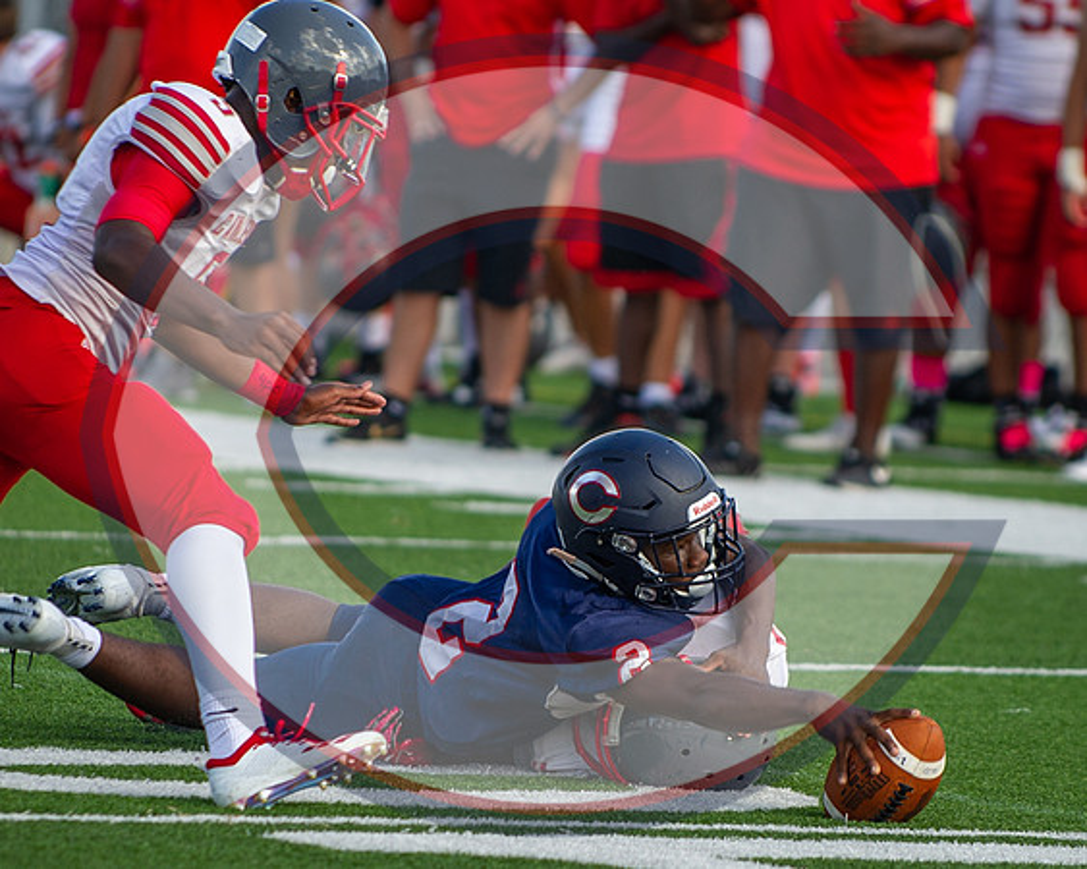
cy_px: 510
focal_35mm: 485
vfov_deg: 3.2
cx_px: 592
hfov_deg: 4.0
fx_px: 15592
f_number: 2.8
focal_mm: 200
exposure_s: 1/1000
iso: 200
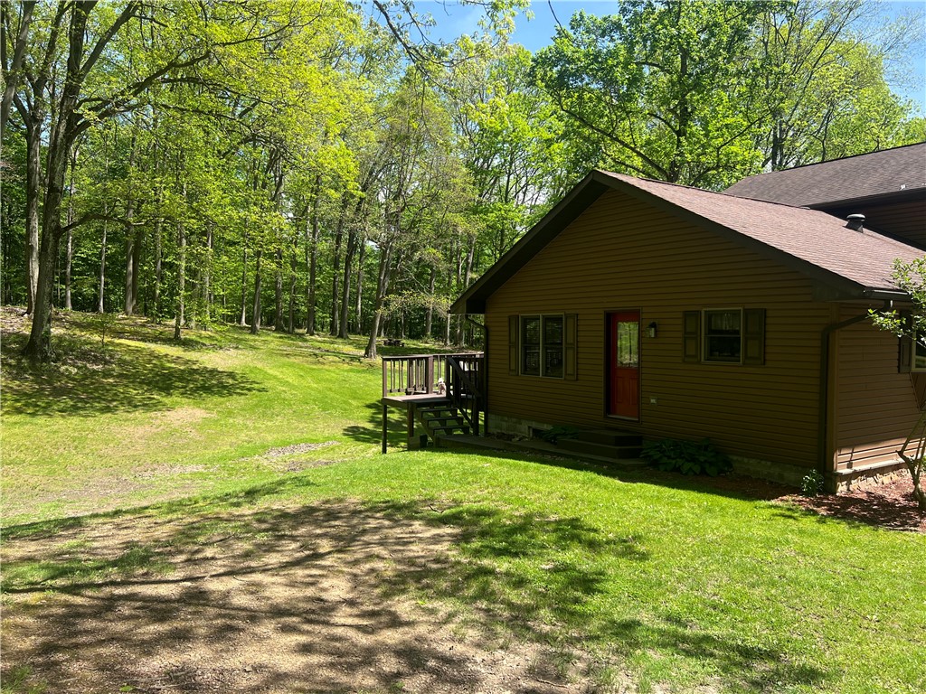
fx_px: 696
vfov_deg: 53.1
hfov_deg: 67.3
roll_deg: -0.2
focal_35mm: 26
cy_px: 347
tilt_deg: -2.1
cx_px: 463
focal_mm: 5.7
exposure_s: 1/1377
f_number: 1.5
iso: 50
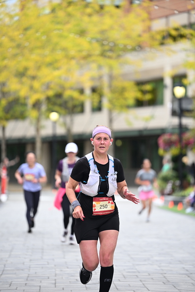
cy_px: 146
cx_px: 98
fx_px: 1299
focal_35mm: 160
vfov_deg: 12.8
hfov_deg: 8.6
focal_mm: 160
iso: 640
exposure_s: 1/1600
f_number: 2.8
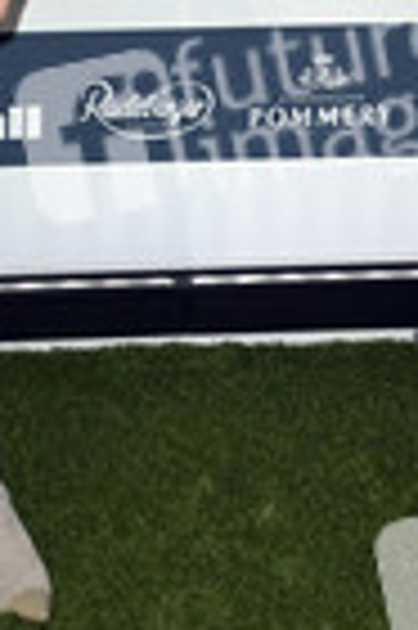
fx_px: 2252
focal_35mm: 129
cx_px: -162
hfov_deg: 10.3
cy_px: -108
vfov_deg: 15.4
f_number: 6.3
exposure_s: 1/250
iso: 640
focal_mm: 45
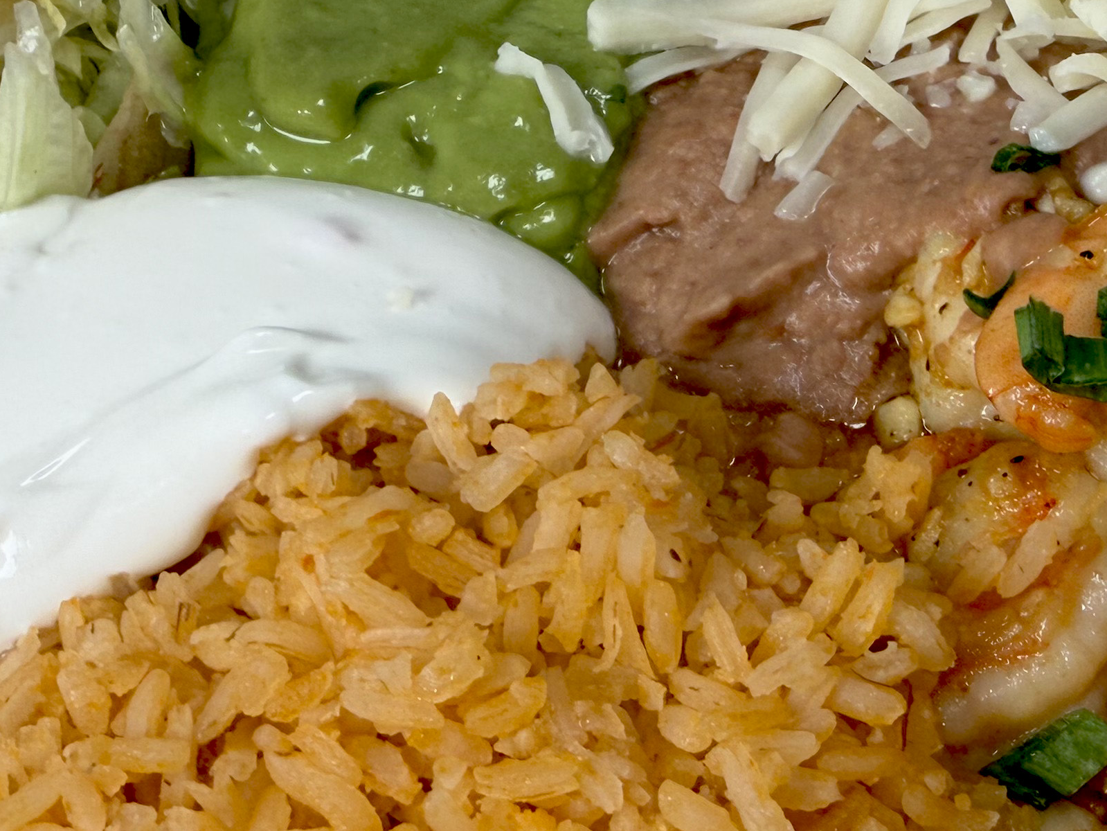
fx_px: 3870
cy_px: 569
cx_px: 902
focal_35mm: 121
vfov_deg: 12.2
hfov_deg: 16.2
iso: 50
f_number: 1.78
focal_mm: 6.76
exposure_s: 1/144
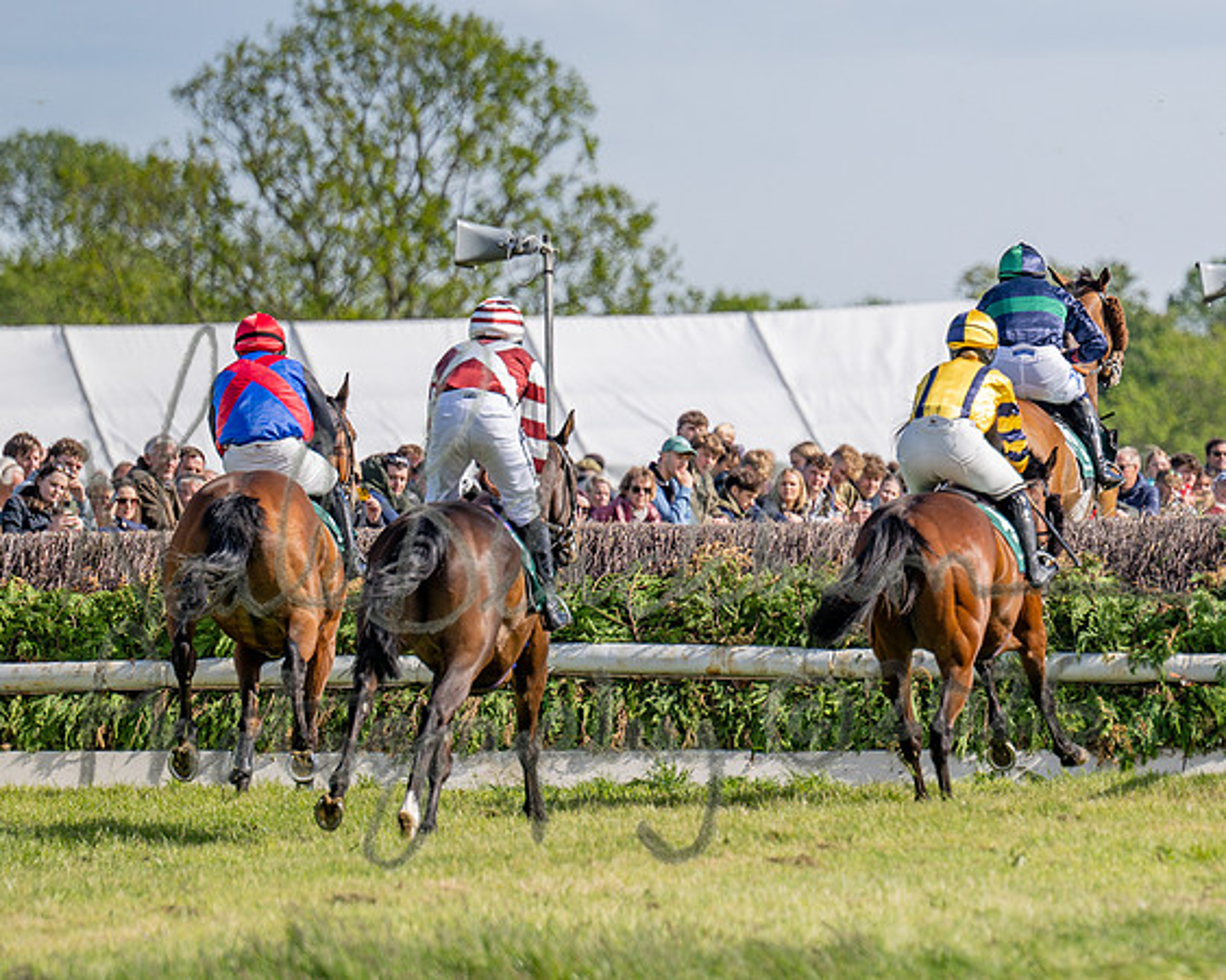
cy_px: 414
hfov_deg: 4.2
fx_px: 16878
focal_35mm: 465
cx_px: 1122
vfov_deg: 3.3
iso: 80
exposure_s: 1/1600
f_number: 2.8
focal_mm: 175
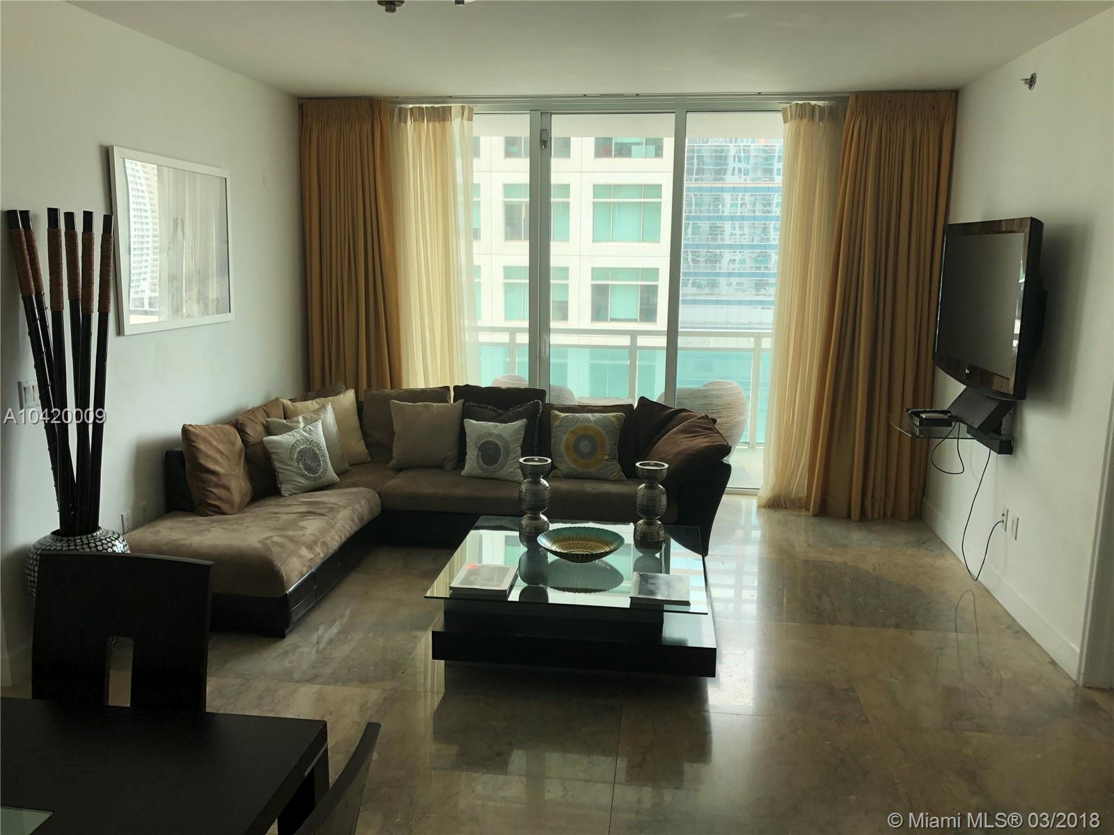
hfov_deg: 63.4
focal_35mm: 28
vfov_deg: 49.7
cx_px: 557
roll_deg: -0.2
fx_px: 901
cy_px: 418
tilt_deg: -9.7
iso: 50
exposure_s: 1/120
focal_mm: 4
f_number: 1.8
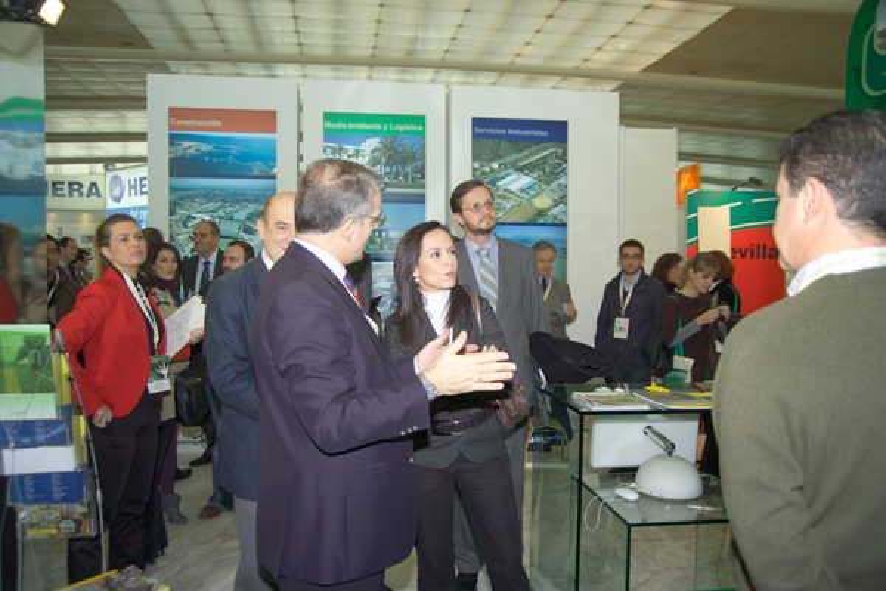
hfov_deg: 63.7
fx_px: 714
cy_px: 296
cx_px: 443
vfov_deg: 45.0
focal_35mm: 29
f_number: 4.8
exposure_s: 1/60
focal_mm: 29
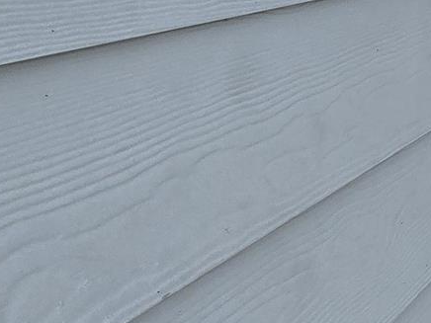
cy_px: 78
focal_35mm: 61
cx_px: 829
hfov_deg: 19.8
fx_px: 760
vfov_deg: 23.8
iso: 50
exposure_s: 1/1228
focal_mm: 2.2
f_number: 2.2
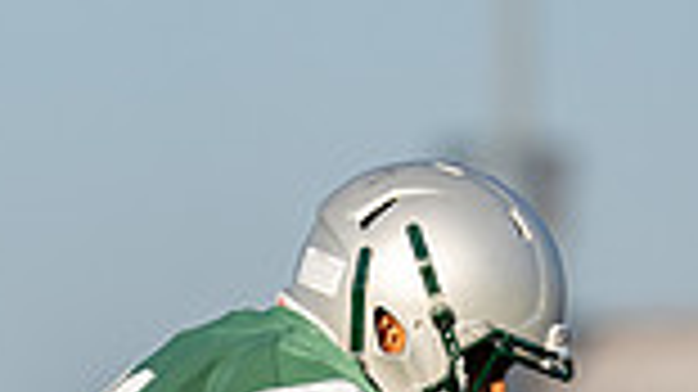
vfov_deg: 1.2
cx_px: 203
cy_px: 606
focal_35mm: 1011
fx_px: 18702
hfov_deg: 2.1
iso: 200
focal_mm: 200
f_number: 2.8
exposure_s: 1/5000
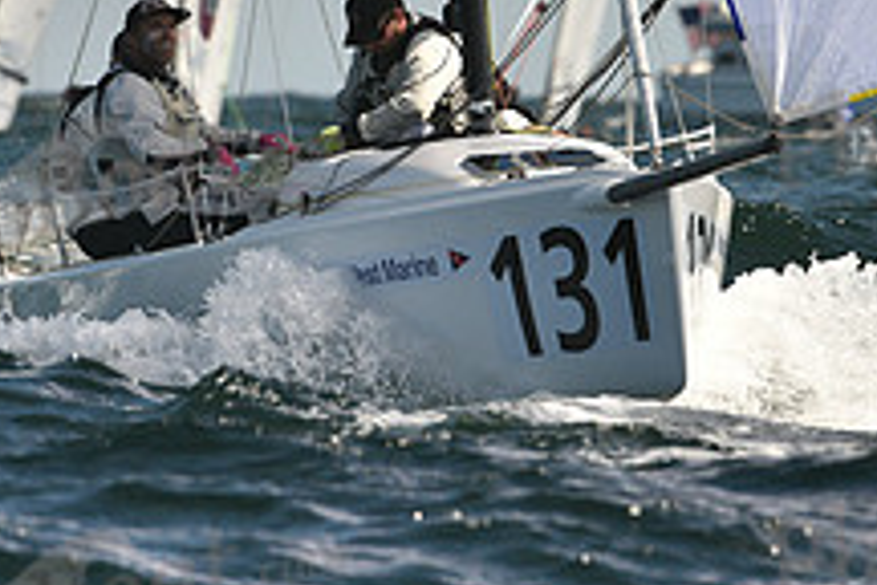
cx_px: 560
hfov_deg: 1.9
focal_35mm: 1072
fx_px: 26113
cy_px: -67
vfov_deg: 1.3
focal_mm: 400
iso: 250
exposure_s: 1/1250
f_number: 7.1
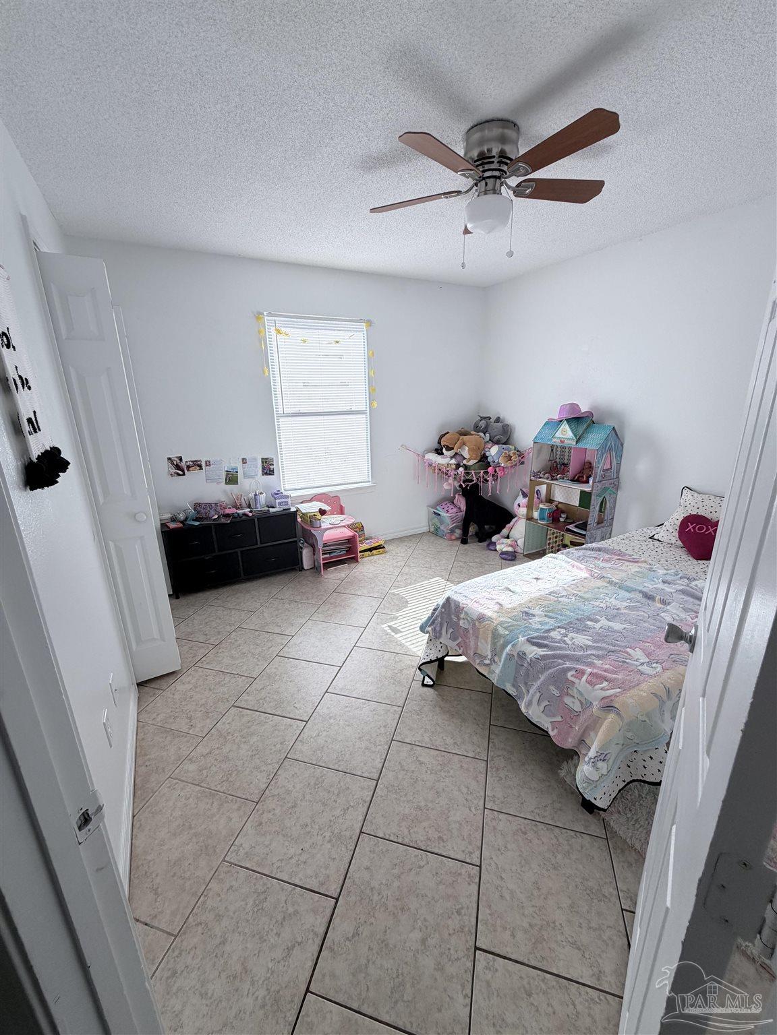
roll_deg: +1.7
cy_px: 518
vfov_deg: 102.1
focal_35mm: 14
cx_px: 388
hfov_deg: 85.7
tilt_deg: -17.0
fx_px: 419
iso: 50
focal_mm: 2.22
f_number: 2.2
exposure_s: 1/168
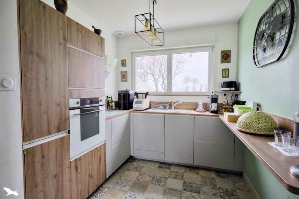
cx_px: 150
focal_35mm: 18
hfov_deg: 91.3
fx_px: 146
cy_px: 100
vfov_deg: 68.6
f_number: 8
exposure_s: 1/160
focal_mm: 17.6
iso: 800
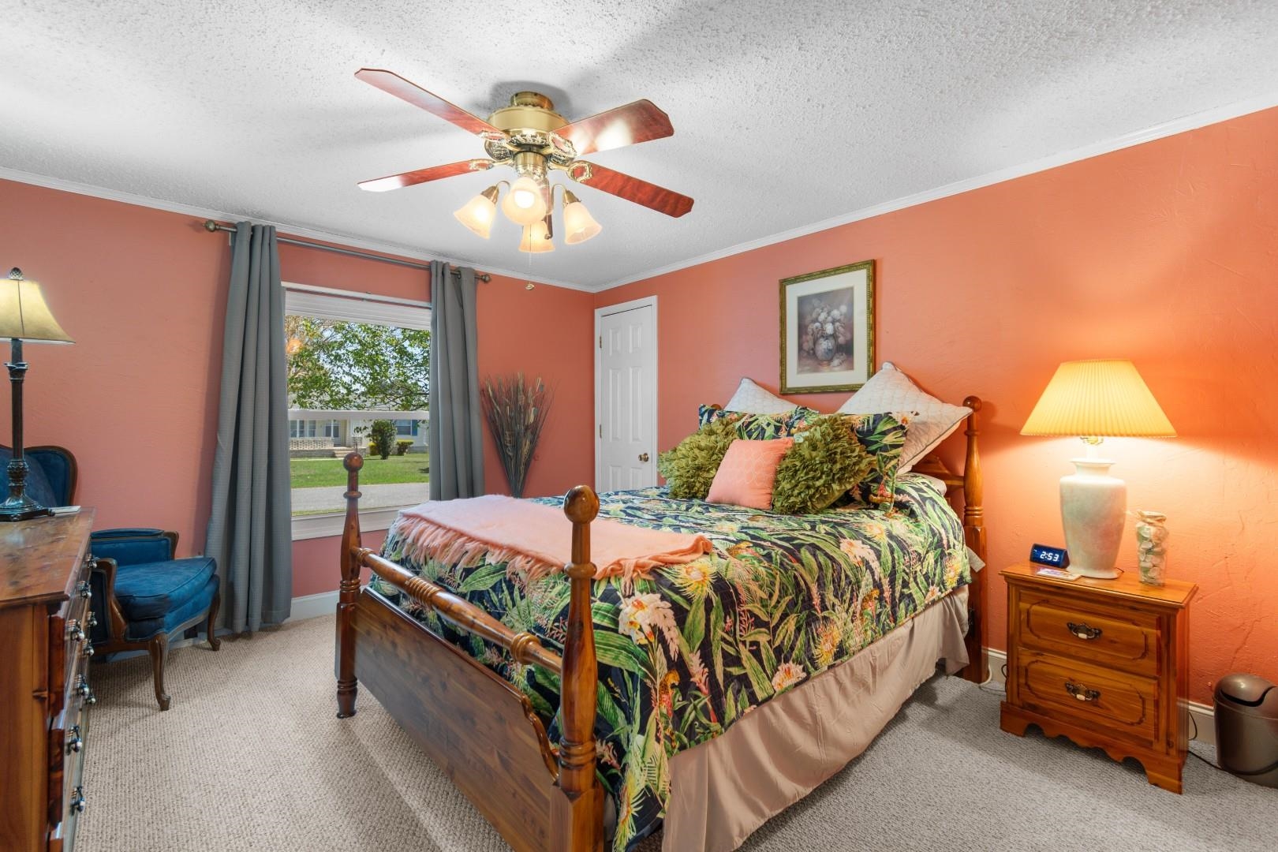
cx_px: 639
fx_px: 532
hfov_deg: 100.4
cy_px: 426
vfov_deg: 77.3
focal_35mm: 15
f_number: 4.5
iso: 100
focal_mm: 10
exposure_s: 1/8
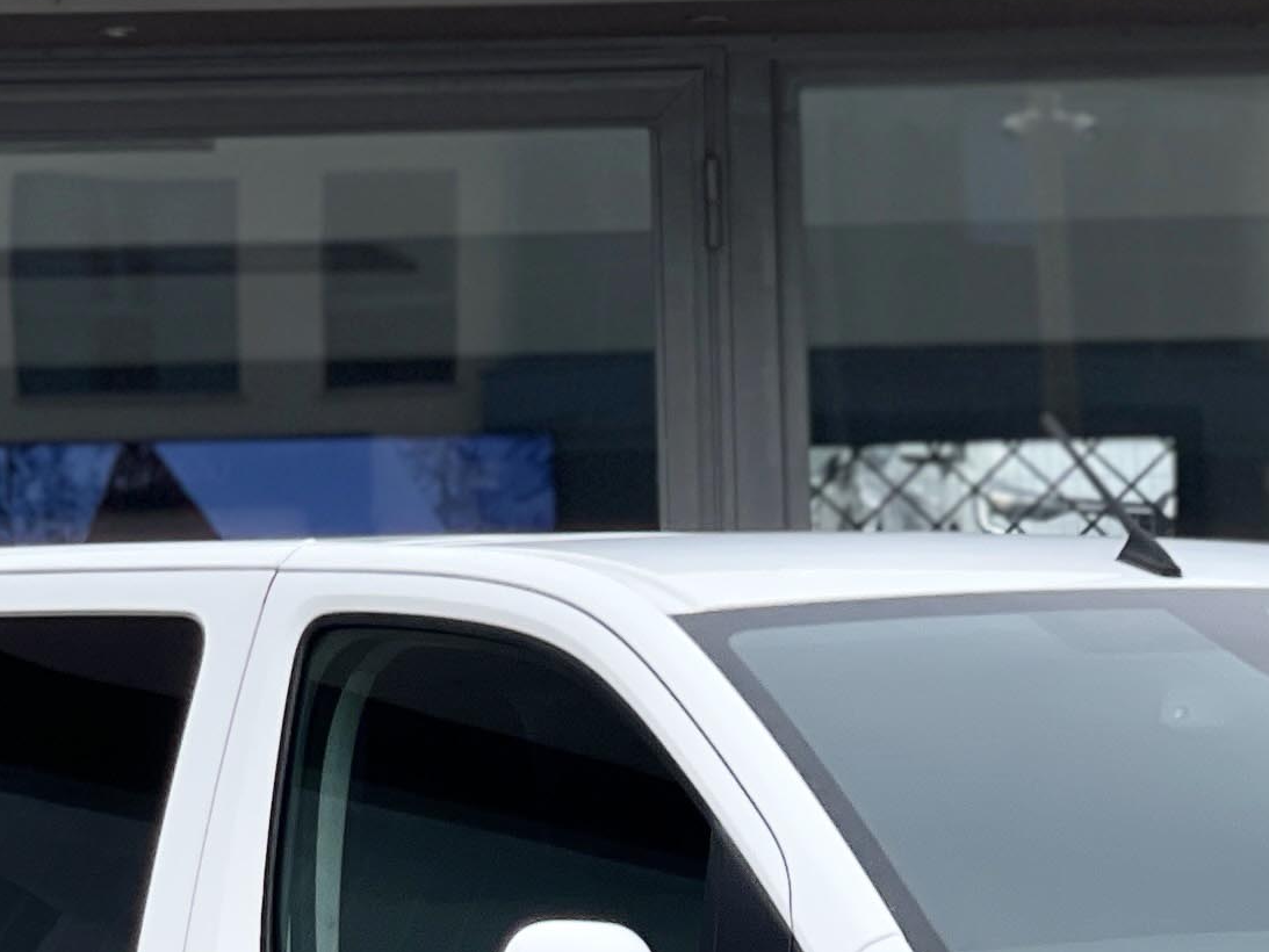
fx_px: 8653
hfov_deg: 8.4
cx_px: 982
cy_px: 1516
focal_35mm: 236
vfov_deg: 6.2
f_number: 2.2
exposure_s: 1/523
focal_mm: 7.5
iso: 32
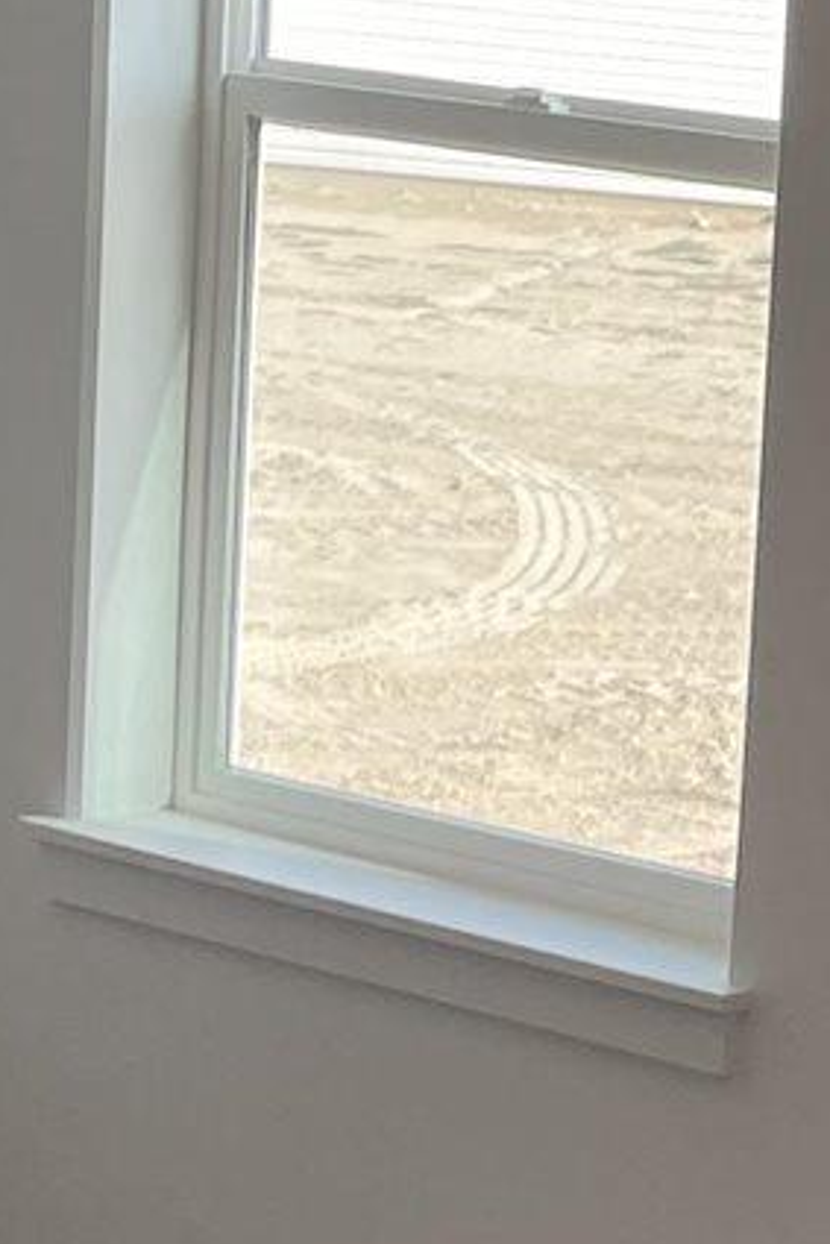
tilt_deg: -8.5
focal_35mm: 147
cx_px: 1487
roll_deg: -3.7
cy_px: 681
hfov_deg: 8.9
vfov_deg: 14.0
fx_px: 5079
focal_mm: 4.2
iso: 32
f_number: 1.6
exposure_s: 1/290
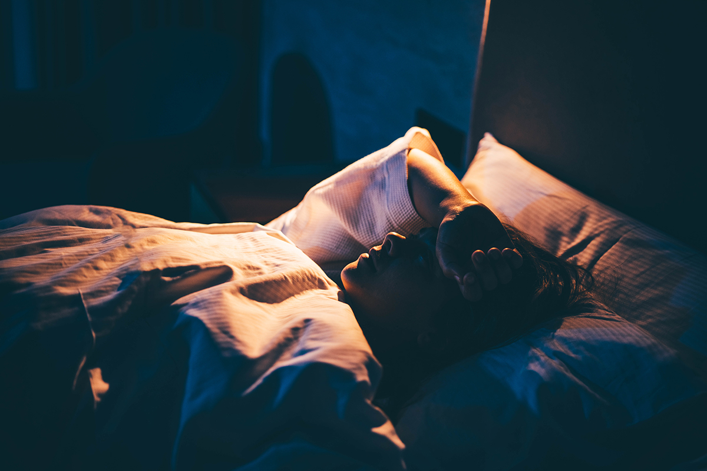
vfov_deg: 29.9
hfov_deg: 43.6
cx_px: 354
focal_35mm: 45
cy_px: 236
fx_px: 884
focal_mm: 45
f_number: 1.8
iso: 640
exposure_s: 1/80
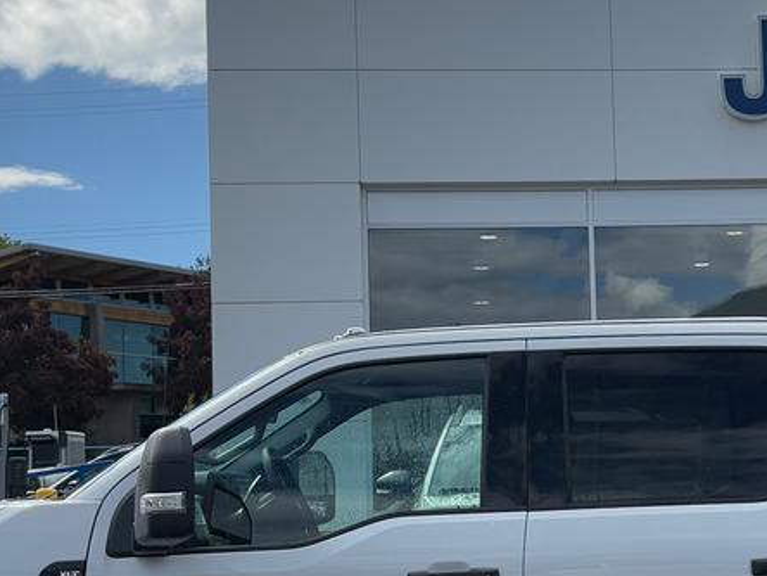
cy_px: 356
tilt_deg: +4.6
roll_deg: +1.8
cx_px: 632
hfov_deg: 25.5
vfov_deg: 19.6
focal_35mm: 75
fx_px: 1662
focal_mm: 5.96
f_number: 1.6
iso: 50
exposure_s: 1/6329
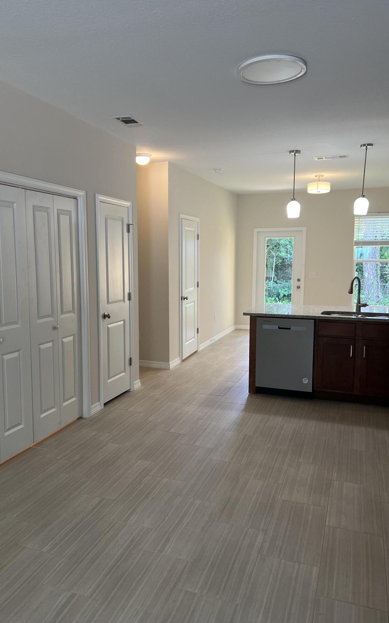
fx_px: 475
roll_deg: +1.2
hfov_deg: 44.4
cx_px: 170
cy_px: 308
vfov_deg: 66.5
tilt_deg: -6.5
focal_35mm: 28
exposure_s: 1/120
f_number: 1.5
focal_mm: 5.7
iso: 125
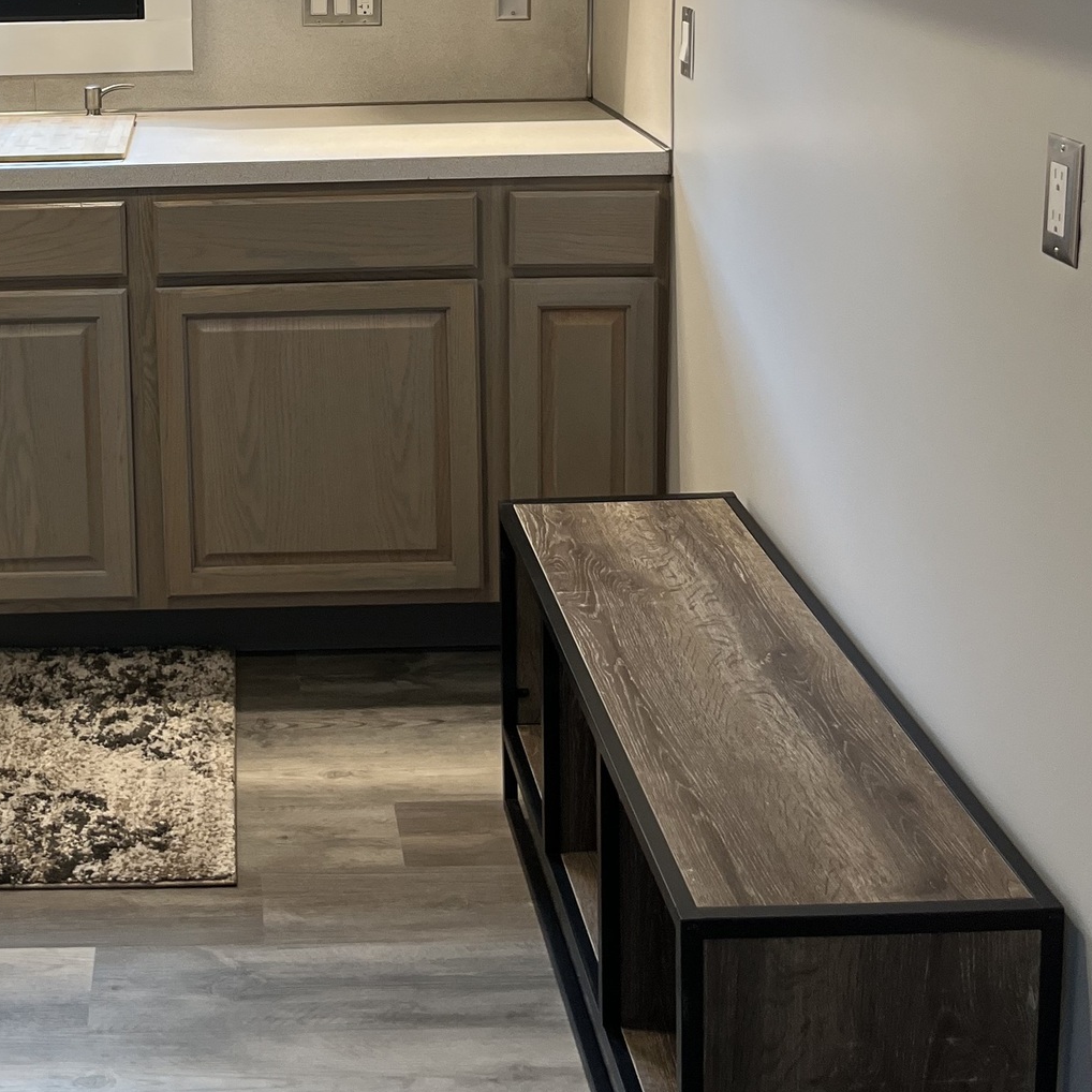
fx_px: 1856
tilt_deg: -6.8
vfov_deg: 31.1
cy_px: 84
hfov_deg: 31.7
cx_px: 181
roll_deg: +1.9
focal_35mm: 52
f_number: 1.6
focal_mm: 5.1
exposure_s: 1/120
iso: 125
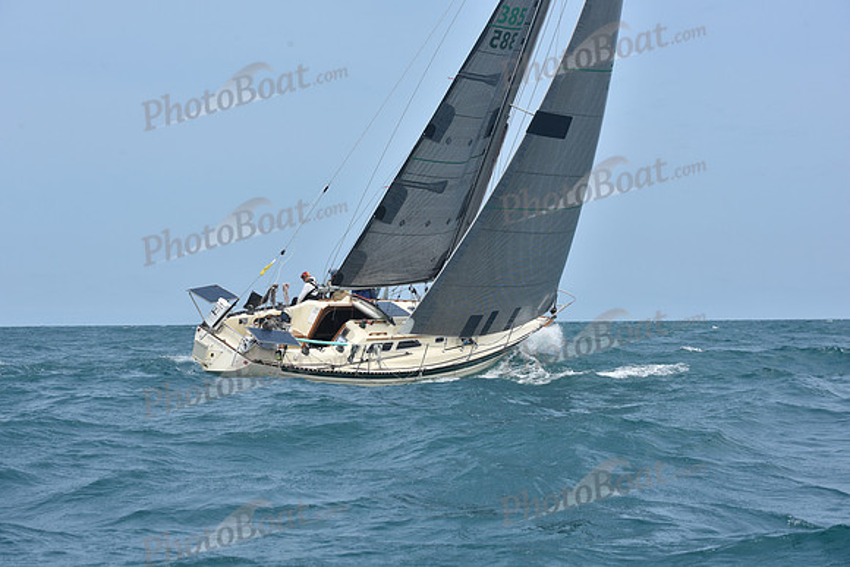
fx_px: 1653
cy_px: 284
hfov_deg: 28.8
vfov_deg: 19.5
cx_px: 425
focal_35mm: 70
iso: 250
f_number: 10
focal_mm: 70
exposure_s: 1/800
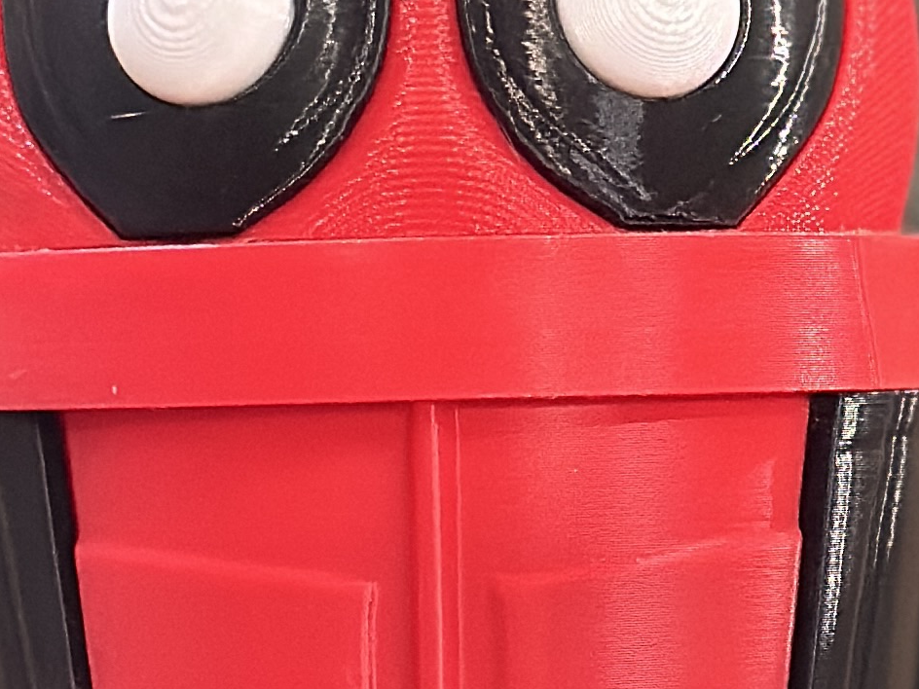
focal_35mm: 205
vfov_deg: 7.2
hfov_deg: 9.6
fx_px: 5442
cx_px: 551
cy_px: 450
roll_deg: +0.2
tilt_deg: -0.1
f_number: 1.78
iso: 640
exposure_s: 1/33
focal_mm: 6.86
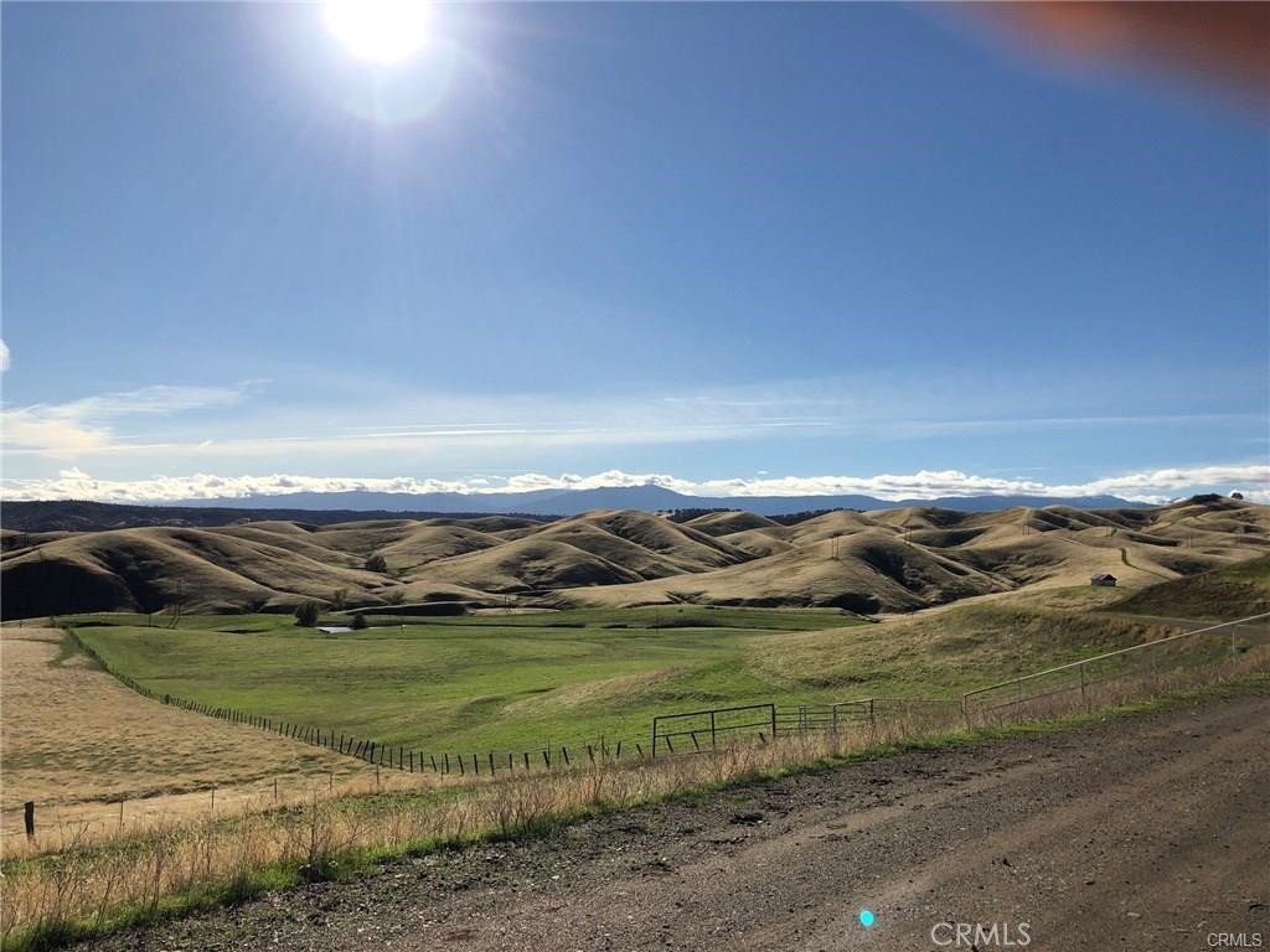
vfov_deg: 49.7
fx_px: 1027
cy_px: 476
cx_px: 635
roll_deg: -2.7
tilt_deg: +3.8
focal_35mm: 28
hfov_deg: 63.4
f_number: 1.8
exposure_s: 1/5348
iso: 25
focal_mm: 3.99
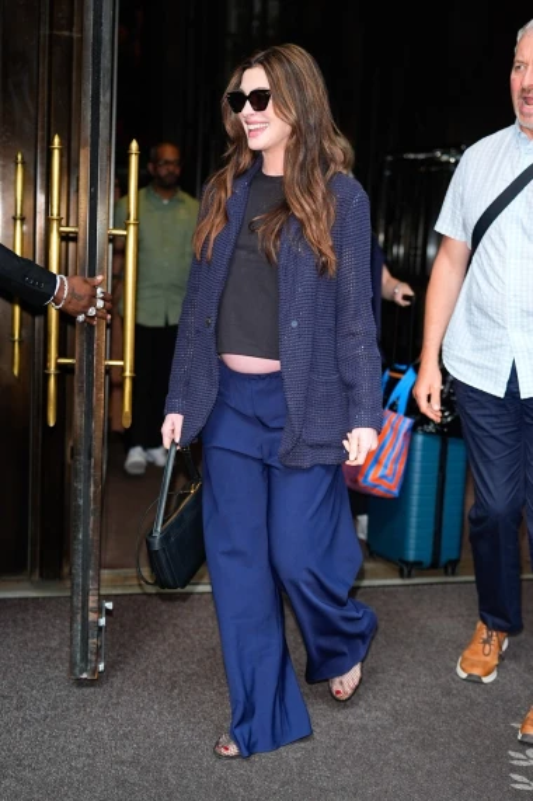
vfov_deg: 51.9
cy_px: 400
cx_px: 266
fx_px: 823
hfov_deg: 35.9
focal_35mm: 37
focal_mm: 37
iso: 500
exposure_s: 1/640
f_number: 2
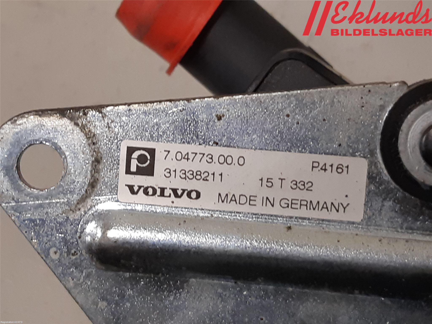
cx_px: 216
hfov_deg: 67.3
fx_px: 324
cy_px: 162
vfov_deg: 53.1
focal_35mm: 26
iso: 100
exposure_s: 1/50
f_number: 1.7
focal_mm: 3.93
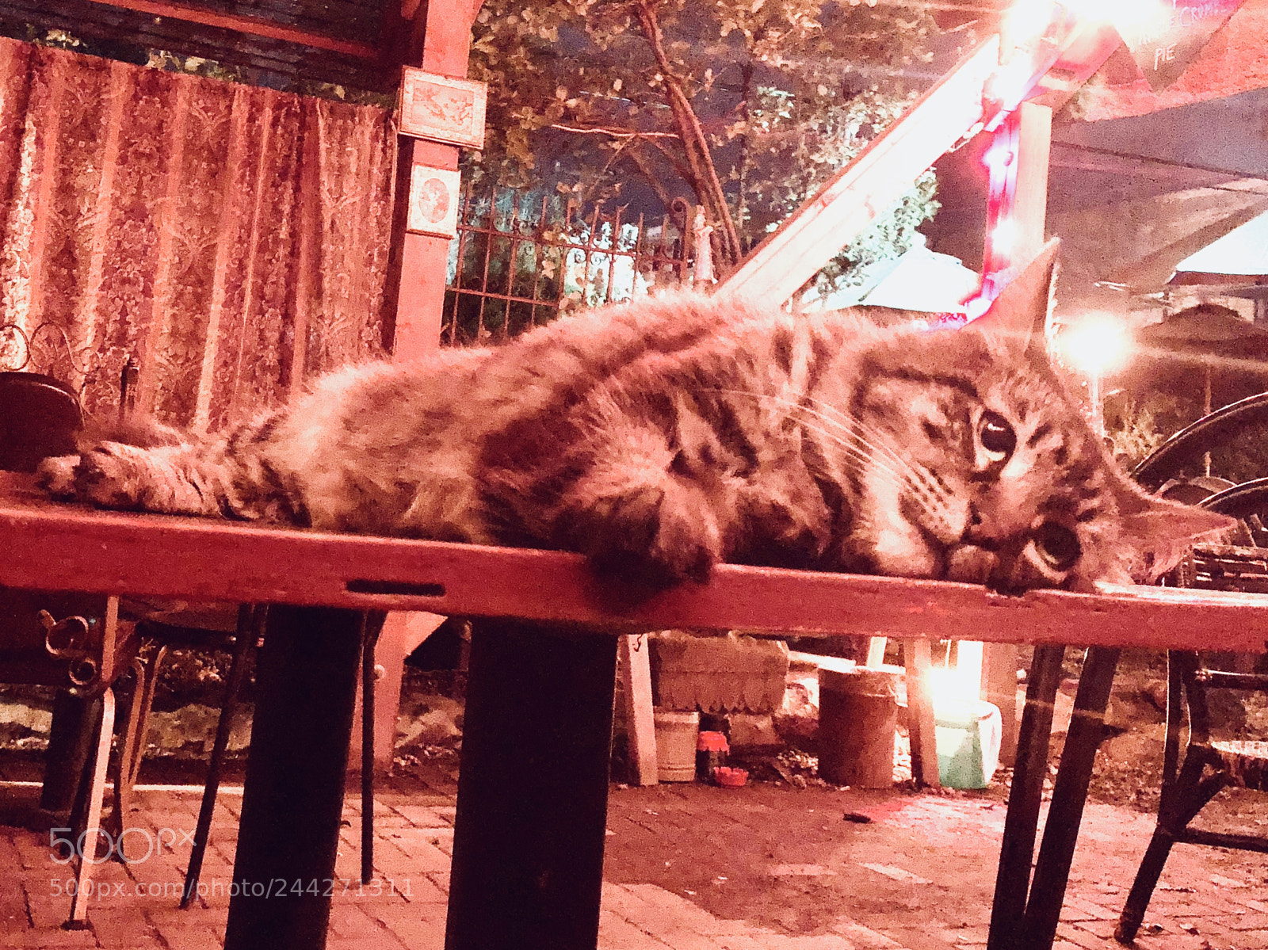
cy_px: 475
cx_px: 634
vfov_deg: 49.7
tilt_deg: +4.5
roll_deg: +1.1
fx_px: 1025
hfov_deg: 63.5
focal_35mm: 28
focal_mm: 3.99
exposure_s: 1/4
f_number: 1.8
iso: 500
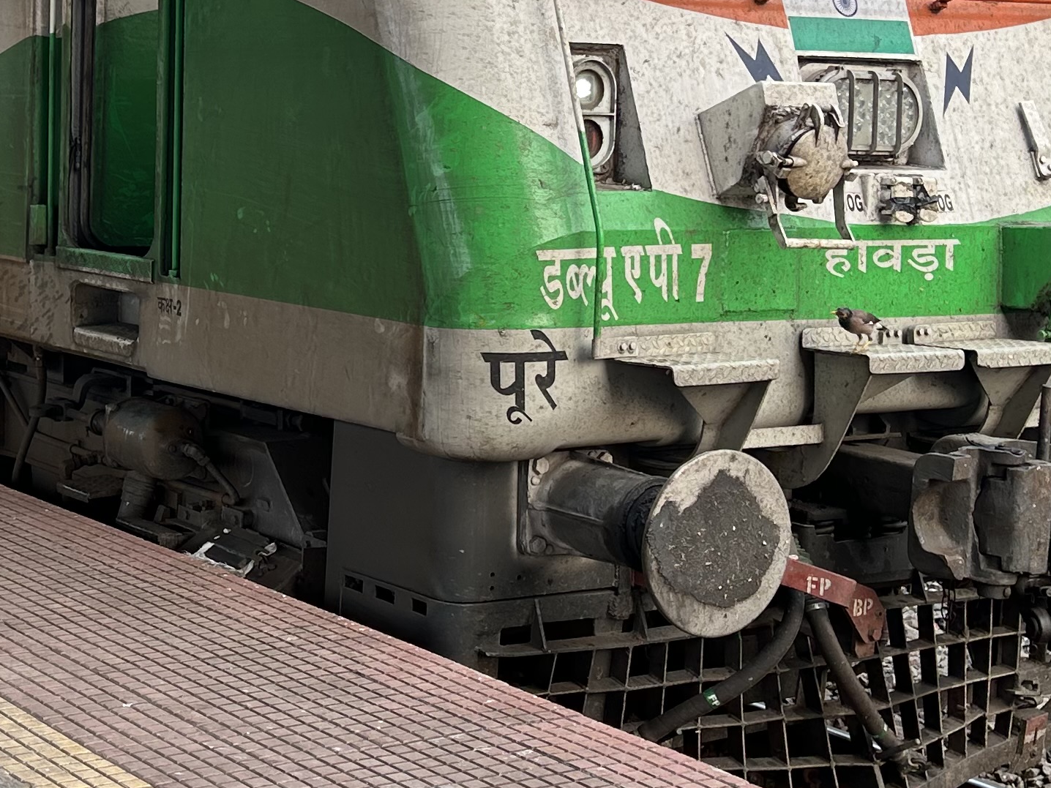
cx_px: 299
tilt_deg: -3.1
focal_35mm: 73
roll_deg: +0.2
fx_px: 2216
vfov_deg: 20.0
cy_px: 179
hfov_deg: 26.4
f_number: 1.5
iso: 32
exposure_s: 1/121
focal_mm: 5.7
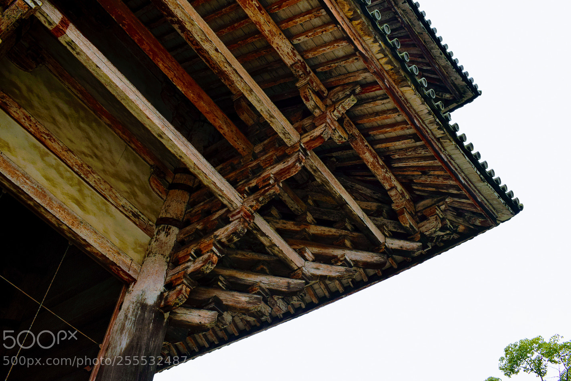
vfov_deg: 35.9
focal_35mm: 37
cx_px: 298
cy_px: 179
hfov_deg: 51.9
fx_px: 587
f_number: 7.1
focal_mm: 22
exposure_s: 1/200
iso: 400
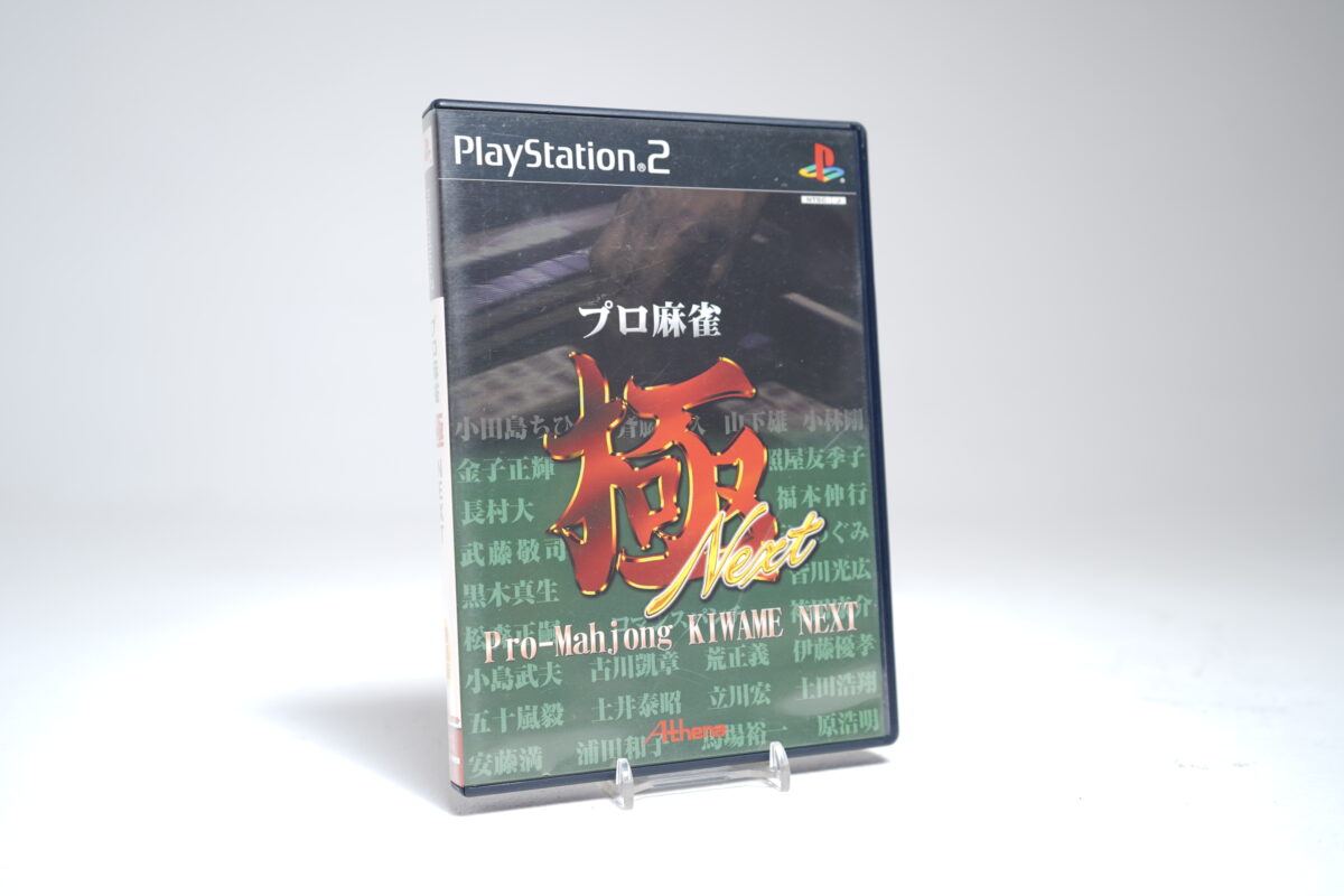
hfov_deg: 53.1
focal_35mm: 36
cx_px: 672
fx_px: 1344
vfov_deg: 36.9
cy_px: 448
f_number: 4
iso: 64
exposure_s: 1/4
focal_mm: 36
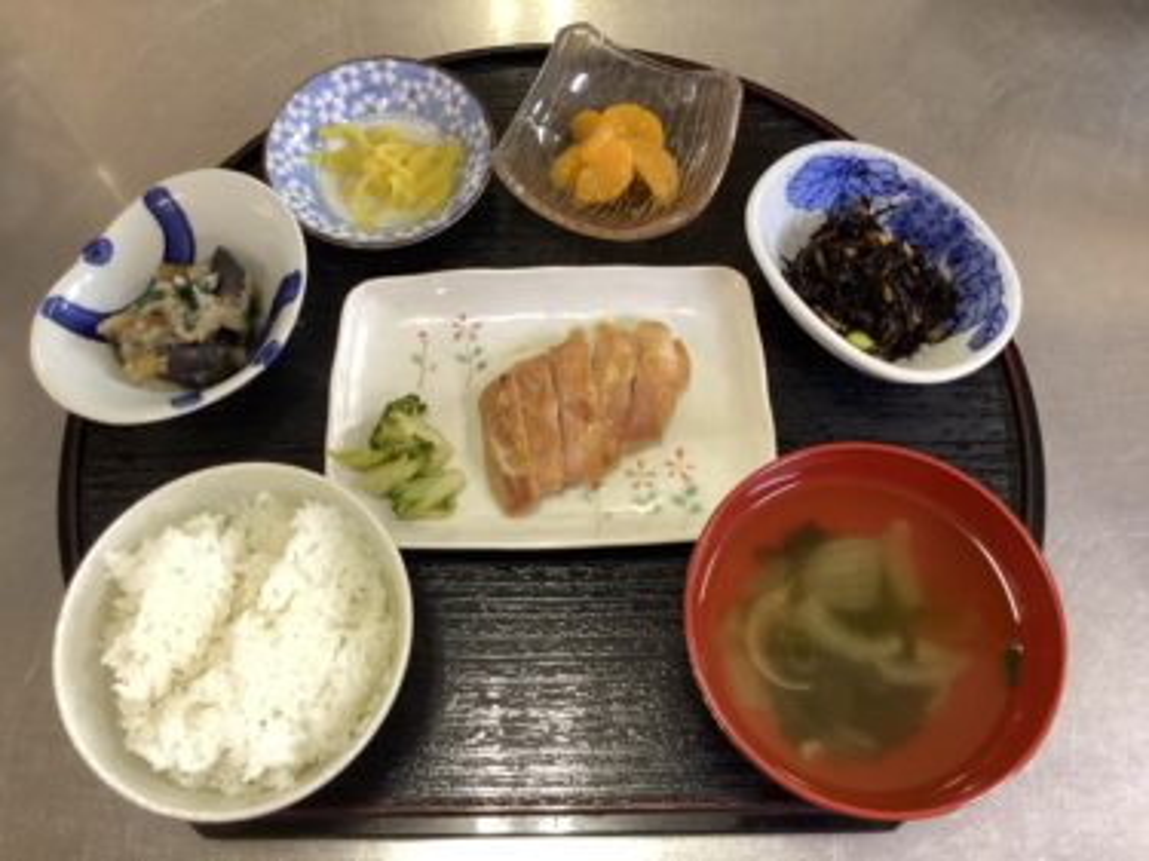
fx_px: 1029
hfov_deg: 58.4
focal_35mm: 31
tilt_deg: -67.3
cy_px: 430
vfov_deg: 45.4
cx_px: 574
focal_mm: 3.3
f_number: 2.4
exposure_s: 1/33
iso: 320
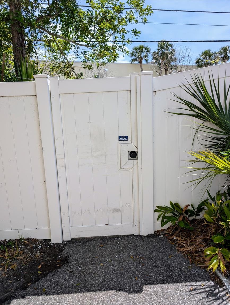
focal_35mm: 25
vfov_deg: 69.3
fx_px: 221
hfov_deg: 55.0
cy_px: 158
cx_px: 111
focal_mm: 6.9
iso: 20
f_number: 1.68
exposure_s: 1/1167
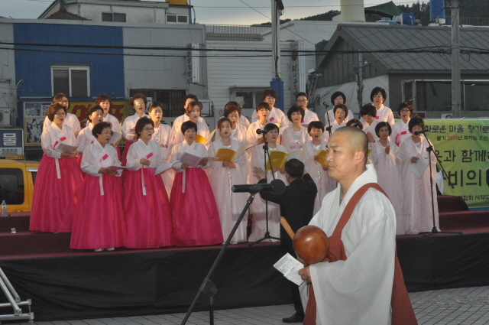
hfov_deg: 28.1
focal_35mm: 72
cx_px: 244
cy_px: 162
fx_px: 977
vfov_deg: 18.9
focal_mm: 48
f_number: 16
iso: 2000
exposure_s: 1/200
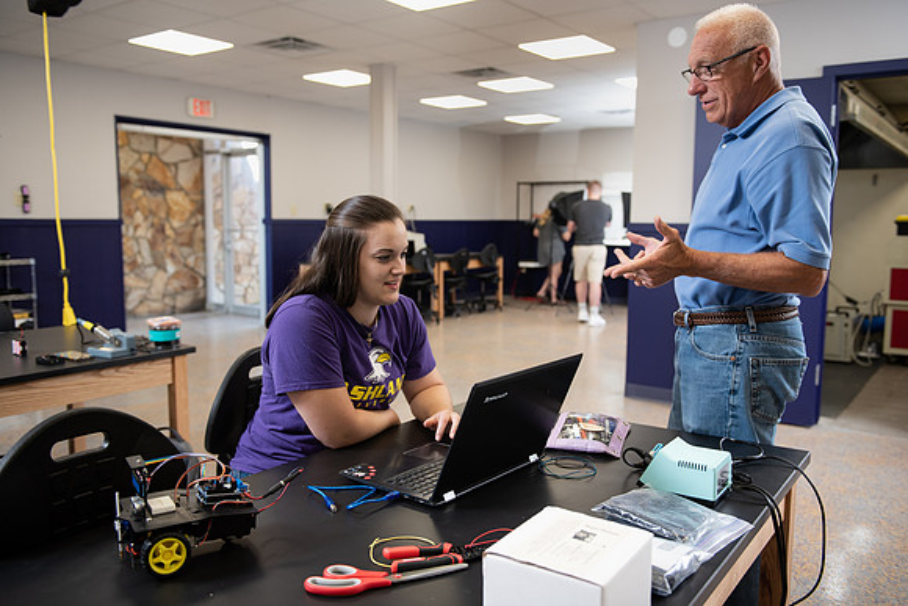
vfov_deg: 42.3
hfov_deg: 60.3
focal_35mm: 31
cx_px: 454
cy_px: 303
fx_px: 782
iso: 640
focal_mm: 31
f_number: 3.5
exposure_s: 1/200
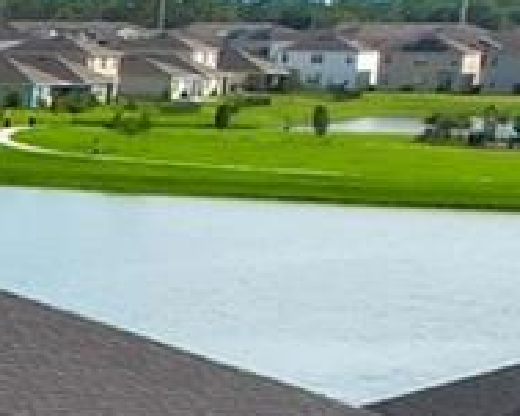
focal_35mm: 175
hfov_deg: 9.2
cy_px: 912
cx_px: -933
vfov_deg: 8.3
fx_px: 2692
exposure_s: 1/320
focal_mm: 8.38
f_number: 2.8
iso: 120
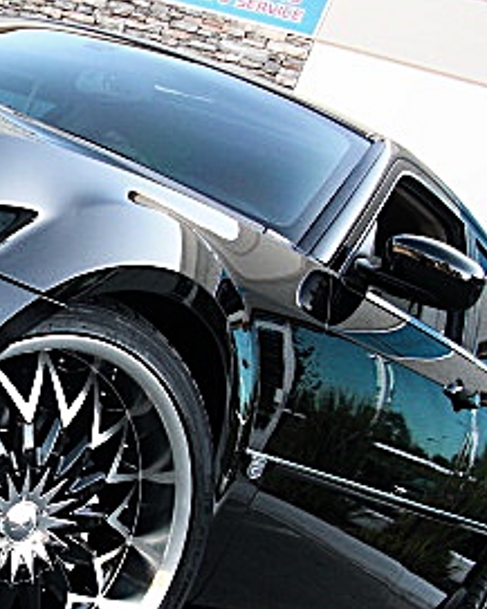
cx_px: -114
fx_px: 1495
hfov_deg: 17.5
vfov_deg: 23.0
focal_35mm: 83
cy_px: 342
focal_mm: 6.3
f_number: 2.8
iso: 50
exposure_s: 1/60
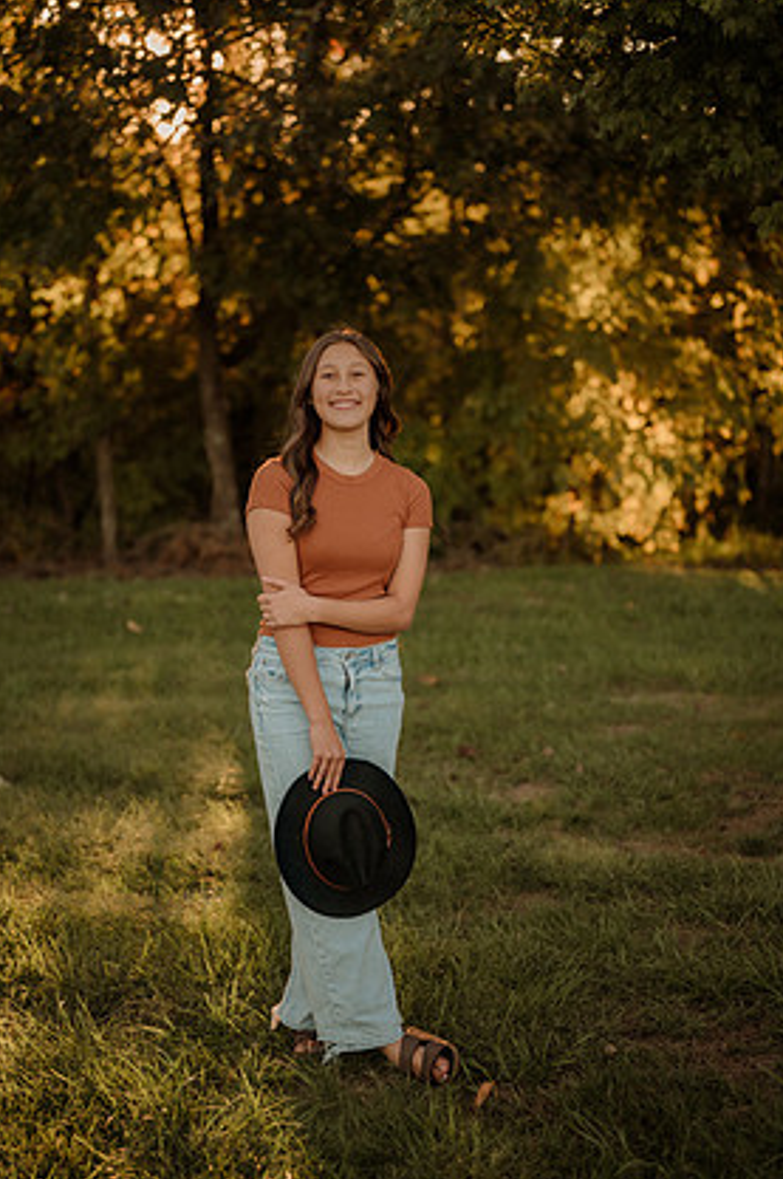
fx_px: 1766
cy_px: 594
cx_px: 377
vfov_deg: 36.9
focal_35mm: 54
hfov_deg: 25.0
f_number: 2
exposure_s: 1/640
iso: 250
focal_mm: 50
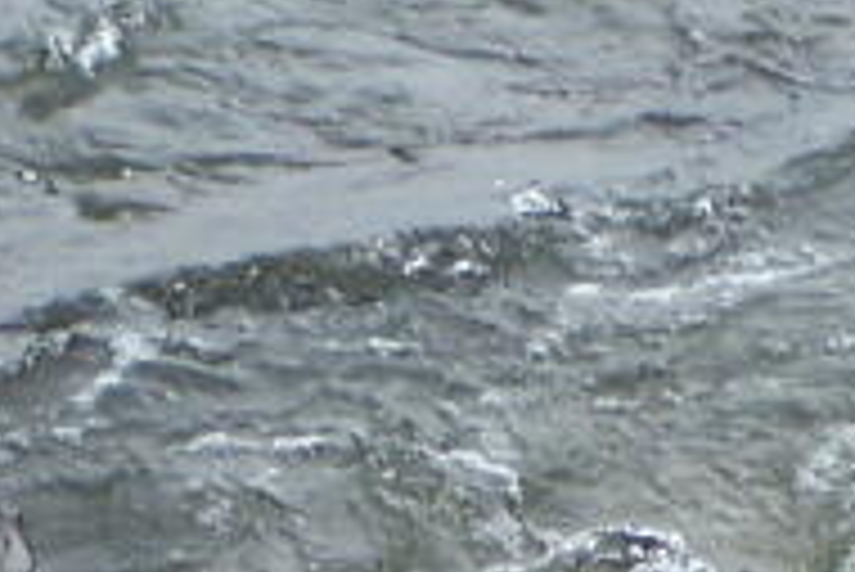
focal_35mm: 655
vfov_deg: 2.1
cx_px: 1606
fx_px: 15568
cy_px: 1081
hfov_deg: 3.1
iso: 80
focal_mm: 19.4
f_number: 3.2
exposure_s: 1/640
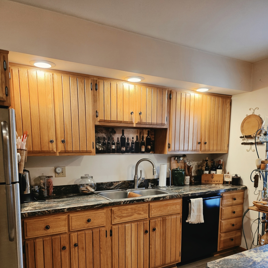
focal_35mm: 28
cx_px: 138
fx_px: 245
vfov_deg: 56.0
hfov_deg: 57.3
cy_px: 181
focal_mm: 6.3
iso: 250
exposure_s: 1/120
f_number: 1.7
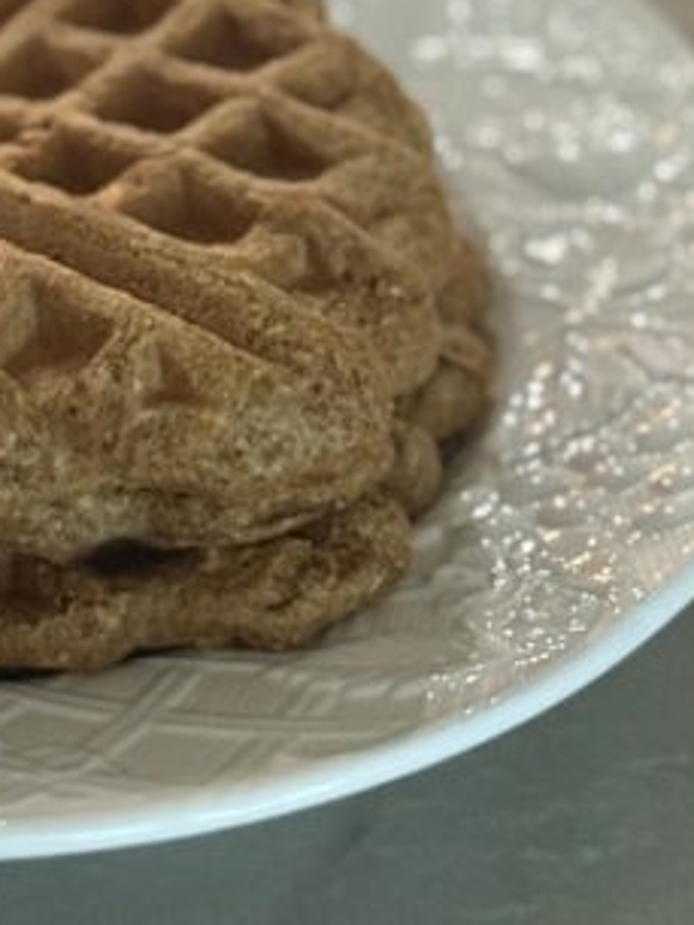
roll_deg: -1.2
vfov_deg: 12.1
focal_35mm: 161
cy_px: -67
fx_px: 4301
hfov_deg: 9.2
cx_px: 6
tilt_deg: -30.7
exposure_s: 1/30
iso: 640
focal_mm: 6.76
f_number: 1.78
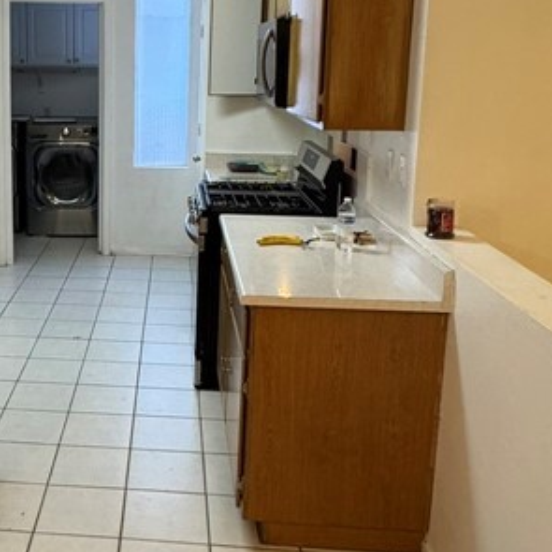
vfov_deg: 38.8
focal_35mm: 43
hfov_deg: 37.3
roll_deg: +0.2
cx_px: 86
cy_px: 196
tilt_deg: -10.6
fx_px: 776
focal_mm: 2.22
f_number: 2.2
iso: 250
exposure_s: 1/60
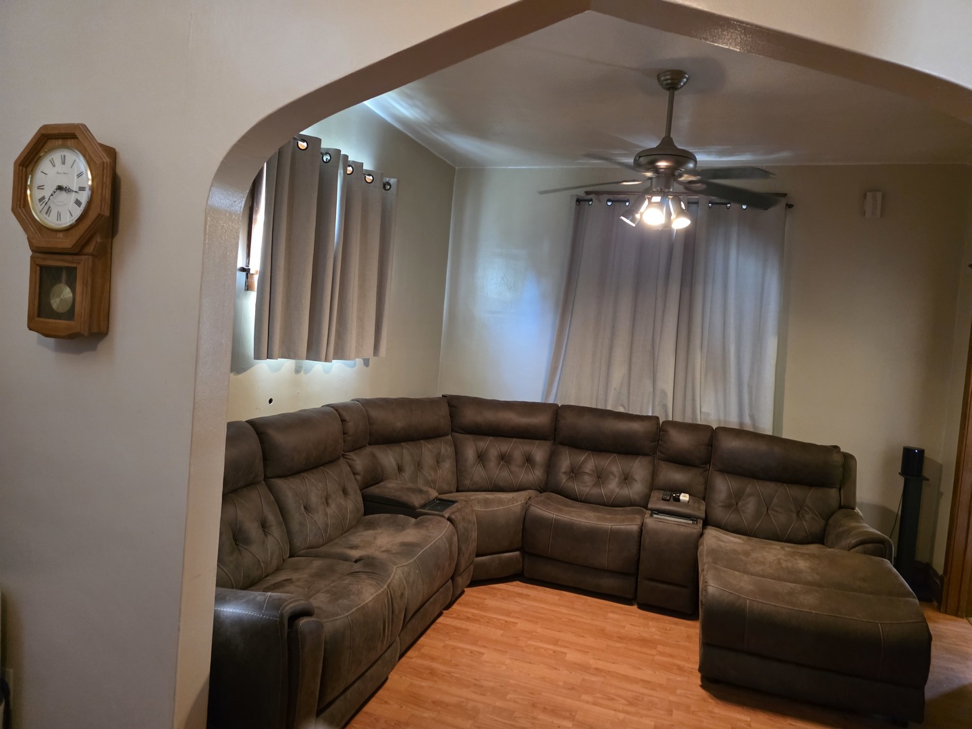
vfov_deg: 58.9
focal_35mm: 23
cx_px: 486
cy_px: 364
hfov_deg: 73.9
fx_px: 646
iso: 1250
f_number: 1.7
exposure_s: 1/60
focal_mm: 6.3
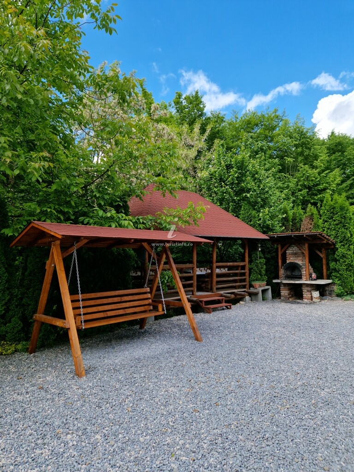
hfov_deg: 58.9
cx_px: 177
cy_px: 236
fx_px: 314
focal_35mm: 23
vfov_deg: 73.9
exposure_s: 1/618
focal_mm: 5.4
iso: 50
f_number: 1.8
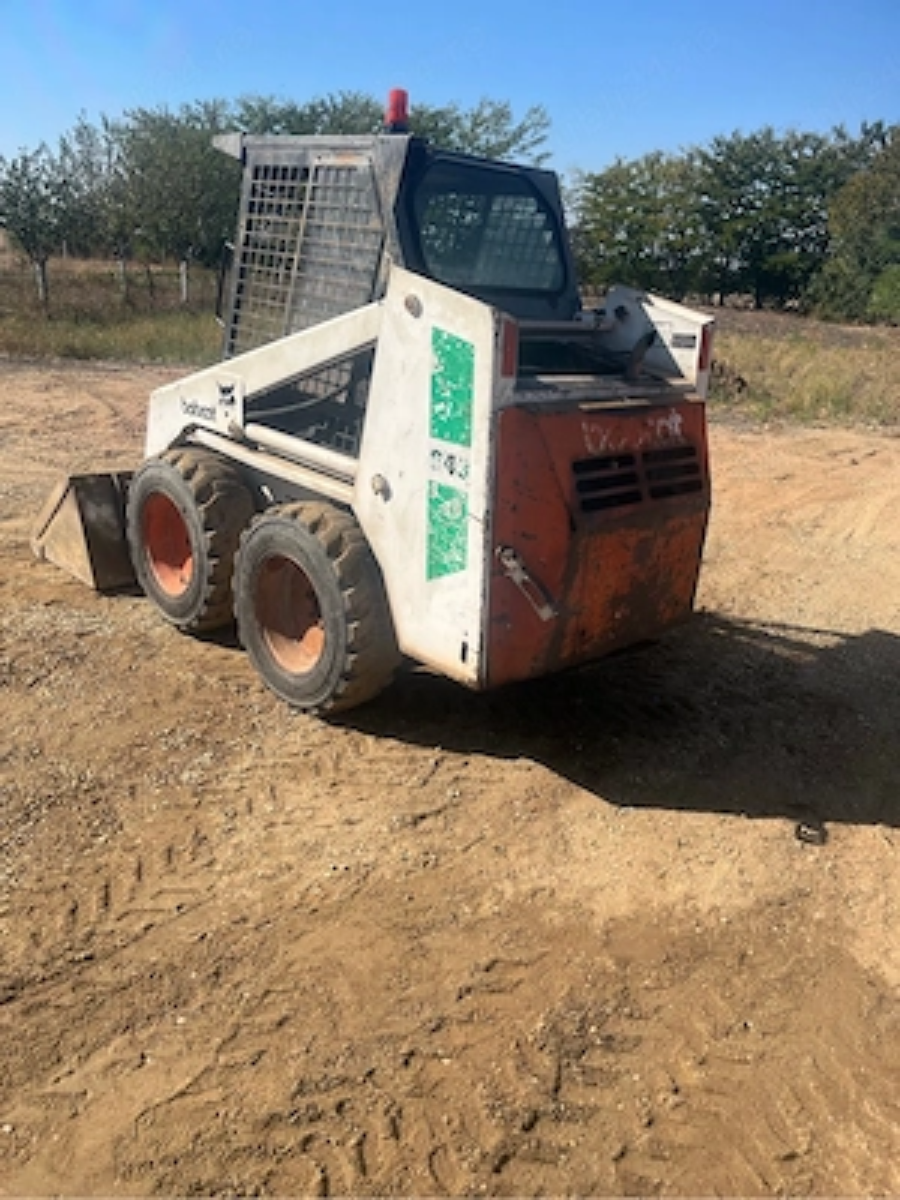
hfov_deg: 53.1
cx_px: 450
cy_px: 600
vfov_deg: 67.3
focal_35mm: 26
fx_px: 901
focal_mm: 5.1
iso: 50
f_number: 1.6
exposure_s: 1/2899
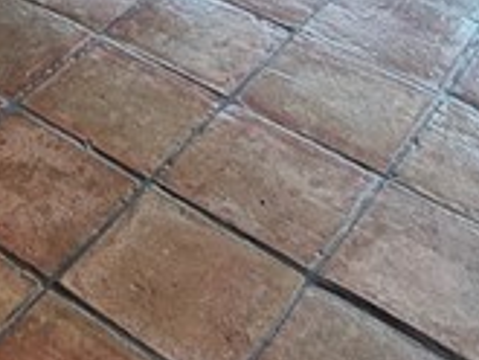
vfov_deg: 12.6
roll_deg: +0.7
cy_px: -546
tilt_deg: -7.7
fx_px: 1205
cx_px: -125
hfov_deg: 20.7
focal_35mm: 87
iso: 80
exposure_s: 1/120
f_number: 2.2
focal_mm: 2.22
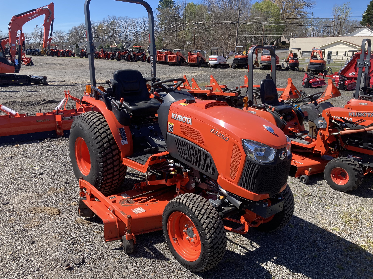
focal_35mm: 28
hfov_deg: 63.4
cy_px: 140
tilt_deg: -15.8
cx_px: 186
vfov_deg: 49.7
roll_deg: -2.5
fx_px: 302
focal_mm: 3.99
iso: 20
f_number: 1.8
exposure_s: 1/1066
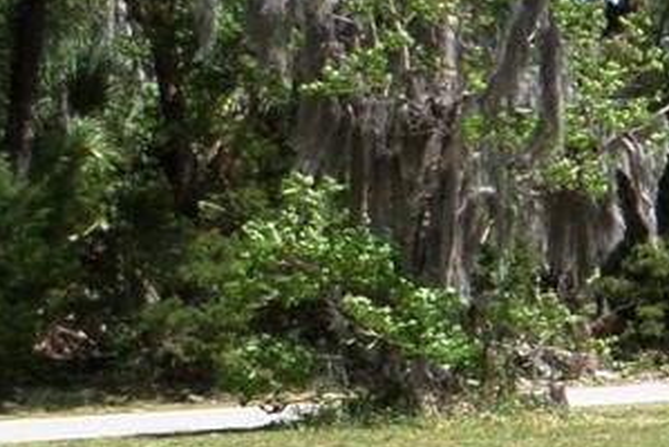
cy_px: 279
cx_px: 1320
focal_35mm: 139
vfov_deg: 9.9
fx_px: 2586
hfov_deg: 12.9
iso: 80
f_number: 2.5
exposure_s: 1/1000
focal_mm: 4.5
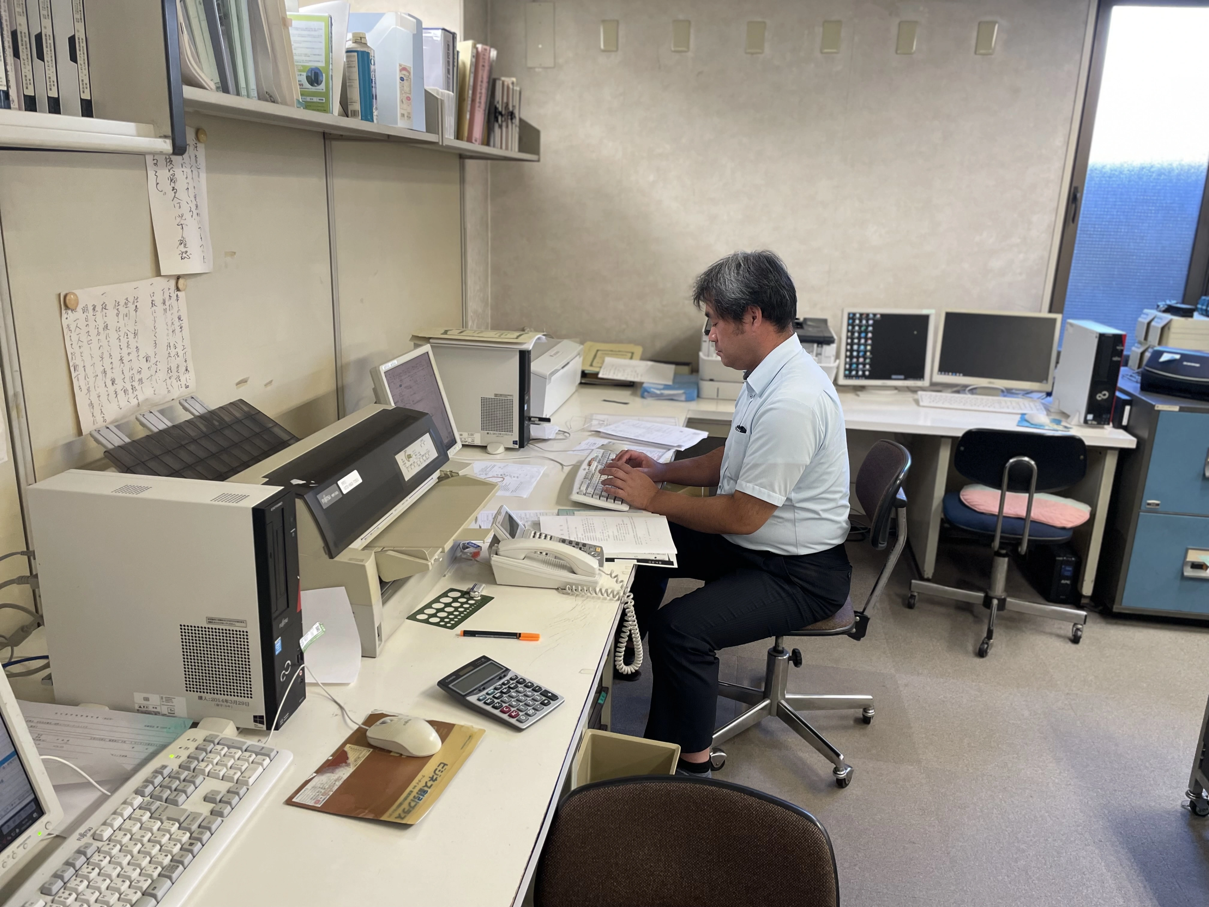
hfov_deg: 67.3
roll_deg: -1.4
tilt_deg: -15.2
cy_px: 454
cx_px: 604
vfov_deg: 53.1
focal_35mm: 26
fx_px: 908
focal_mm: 4.2
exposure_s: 1/60
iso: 125
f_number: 1.6
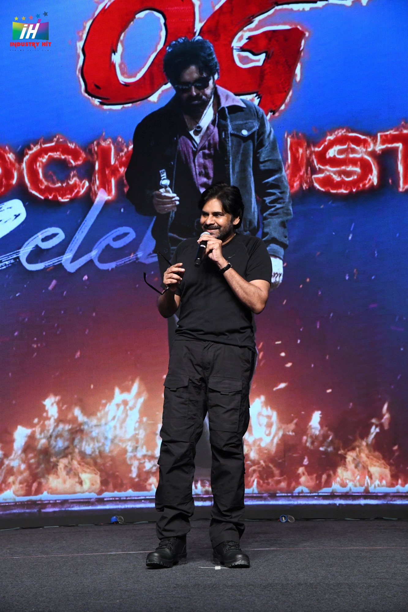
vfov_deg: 28.8
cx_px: 204
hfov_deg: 19.5
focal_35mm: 70
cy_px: 306
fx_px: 1190
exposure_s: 1/250
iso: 5000
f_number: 9
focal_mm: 70
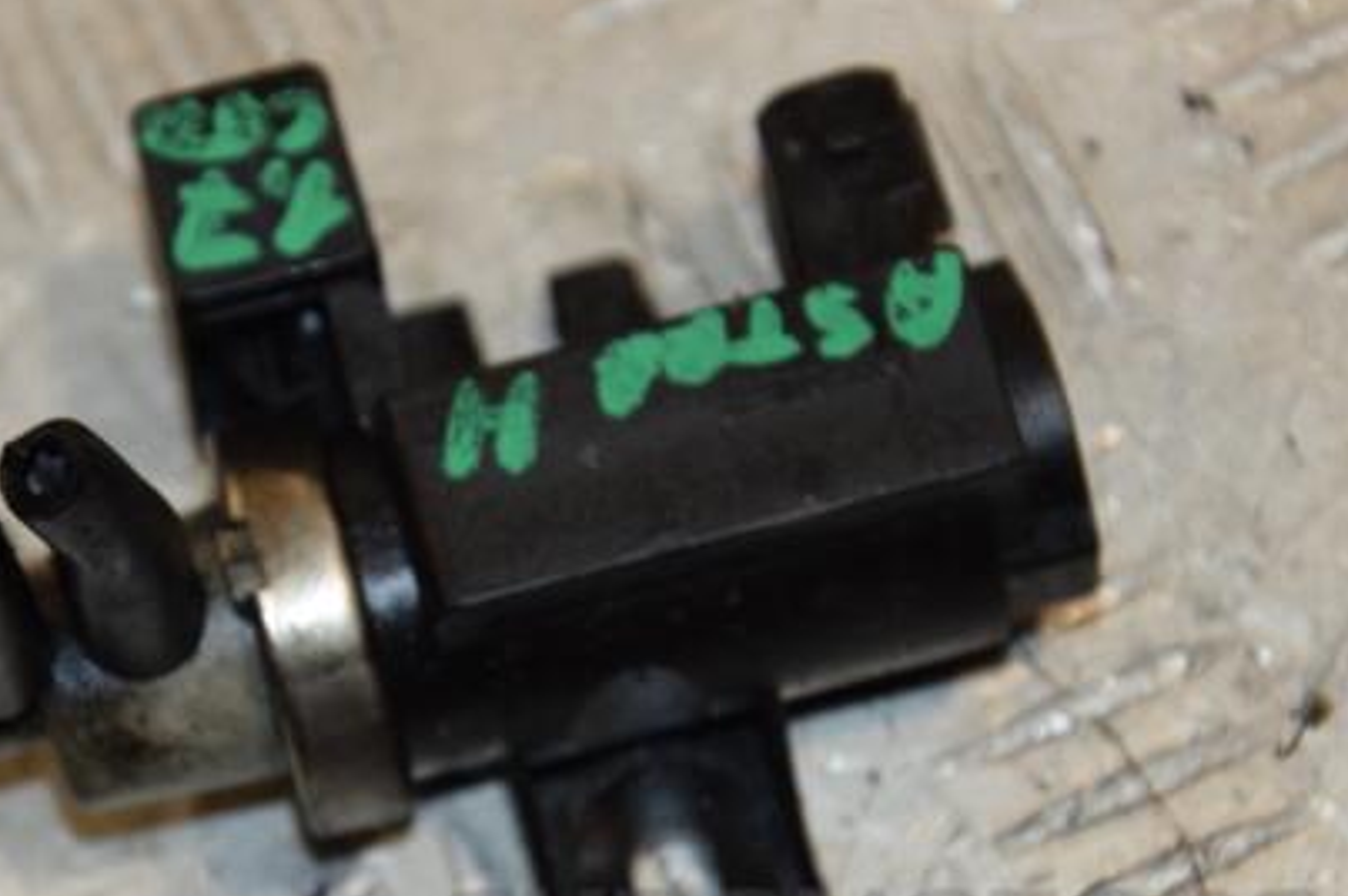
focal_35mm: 219
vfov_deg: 6.3
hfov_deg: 9.4
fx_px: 8193
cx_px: 385
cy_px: 495
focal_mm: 98
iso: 800
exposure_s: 1/200
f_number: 6.3
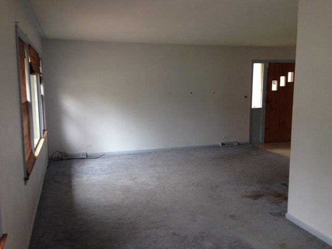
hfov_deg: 55.4
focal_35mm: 33
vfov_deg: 42.9
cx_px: 166
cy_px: 124
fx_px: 317
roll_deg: -0.2
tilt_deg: -8.9
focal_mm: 4.12
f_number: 2.4
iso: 64
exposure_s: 1/40
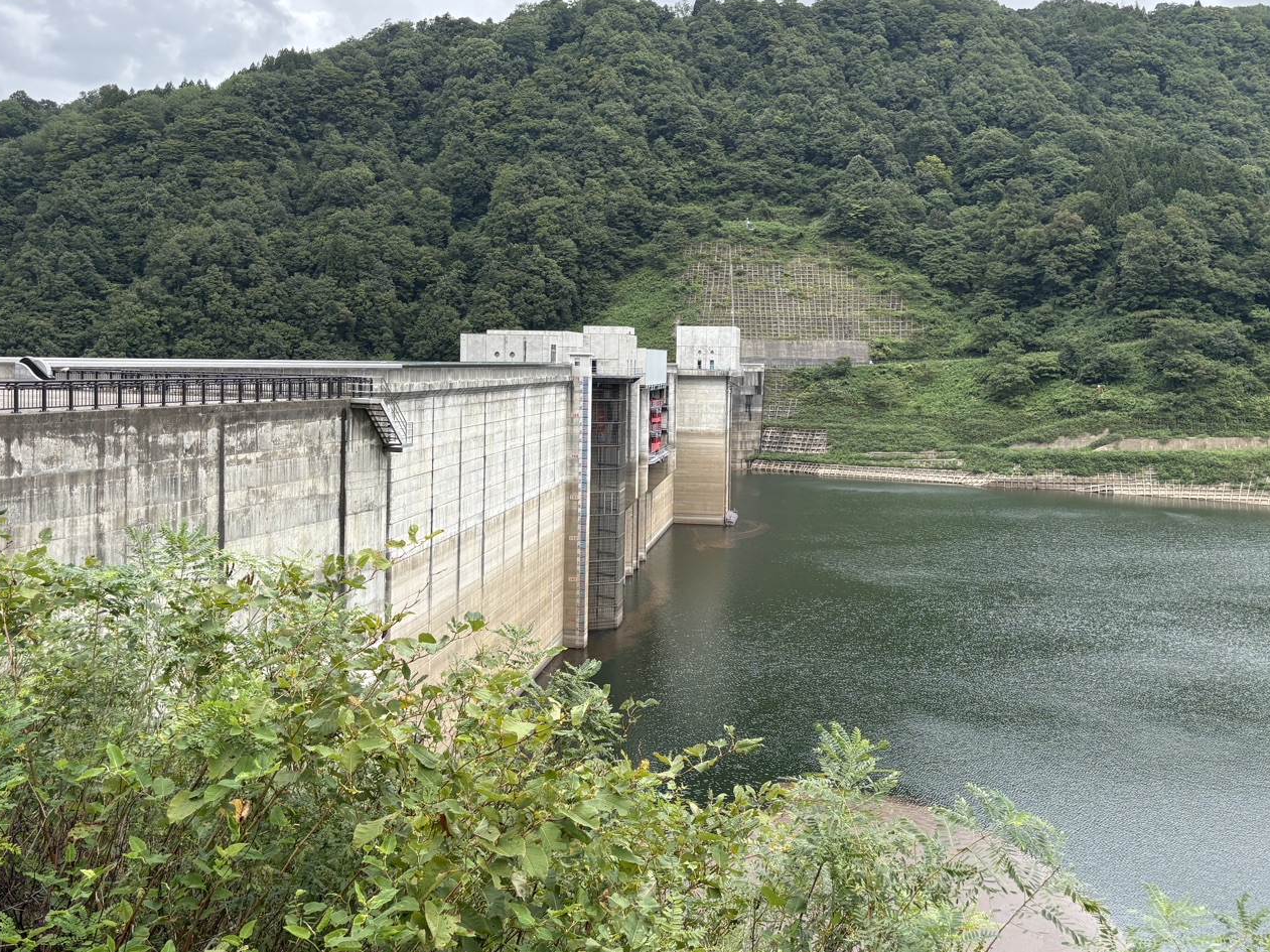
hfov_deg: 55.4
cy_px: 395
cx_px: 651
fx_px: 1210
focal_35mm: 33
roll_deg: +0.0
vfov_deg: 42.8
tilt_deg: -1.6
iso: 64
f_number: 1.6
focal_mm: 5.96
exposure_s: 1/1311
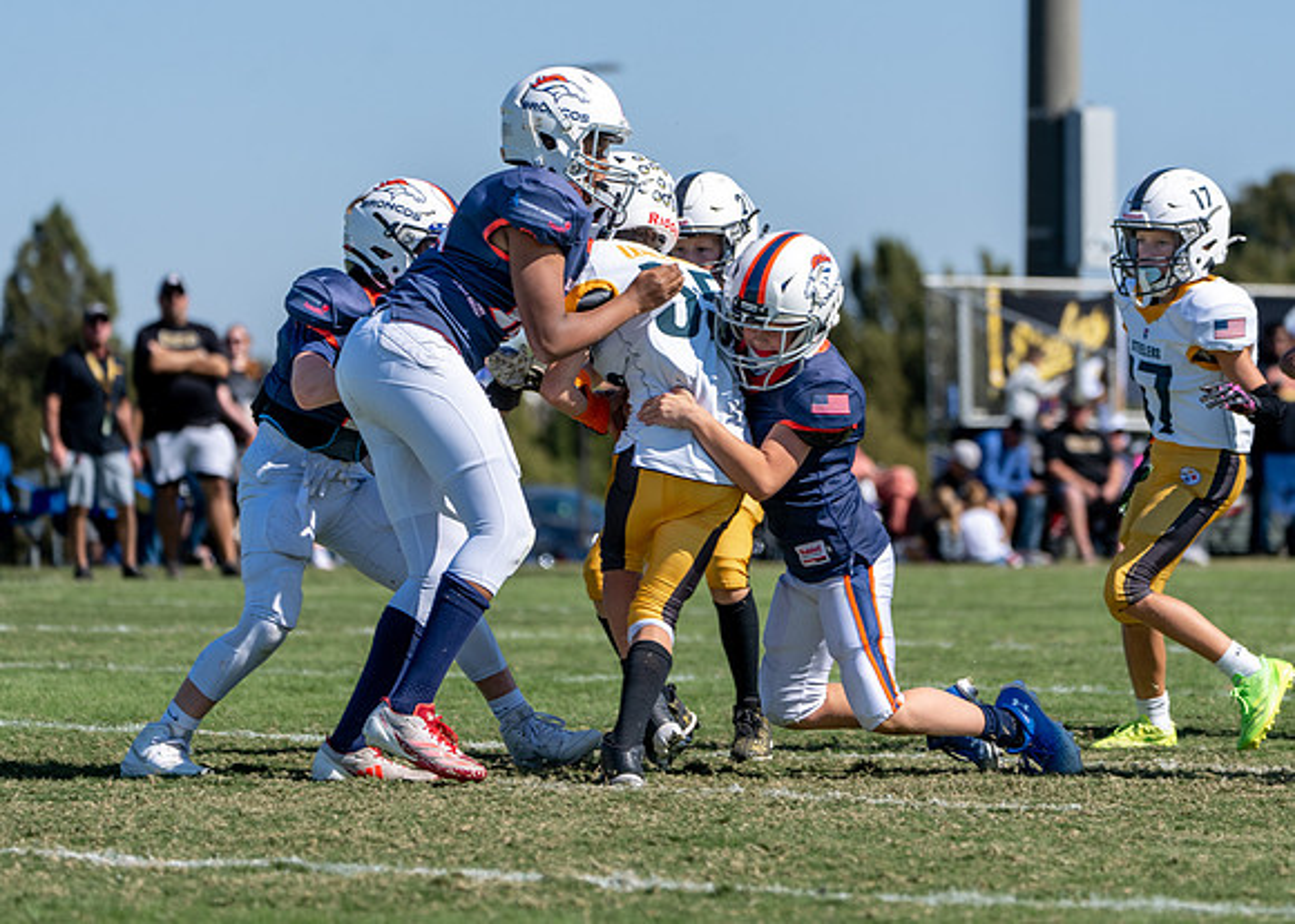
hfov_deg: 8.9
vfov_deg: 6.3
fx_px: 8334
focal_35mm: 227
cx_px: 711
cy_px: 479
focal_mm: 203
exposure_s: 1/1600
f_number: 5.6
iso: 250
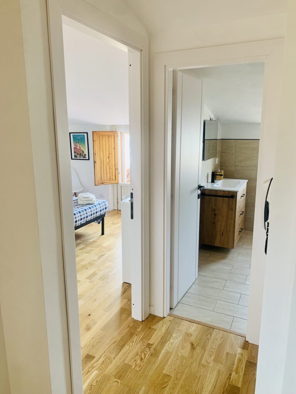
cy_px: 197
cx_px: 148
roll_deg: +1.8
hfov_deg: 53.1
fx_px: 296
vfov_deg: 67.3
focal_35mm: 26
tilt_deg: -12.4
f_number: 1.8
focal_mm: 4.25
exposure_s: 1/69
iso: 100
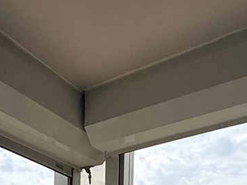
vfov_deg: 18.6
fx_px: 443
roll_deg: -1.2
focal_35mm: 62
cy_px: 331
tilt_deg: -2.1
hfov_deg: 29.9
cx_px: 25
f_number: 2.2
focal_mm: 2.22
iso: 50
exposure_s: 1/4425
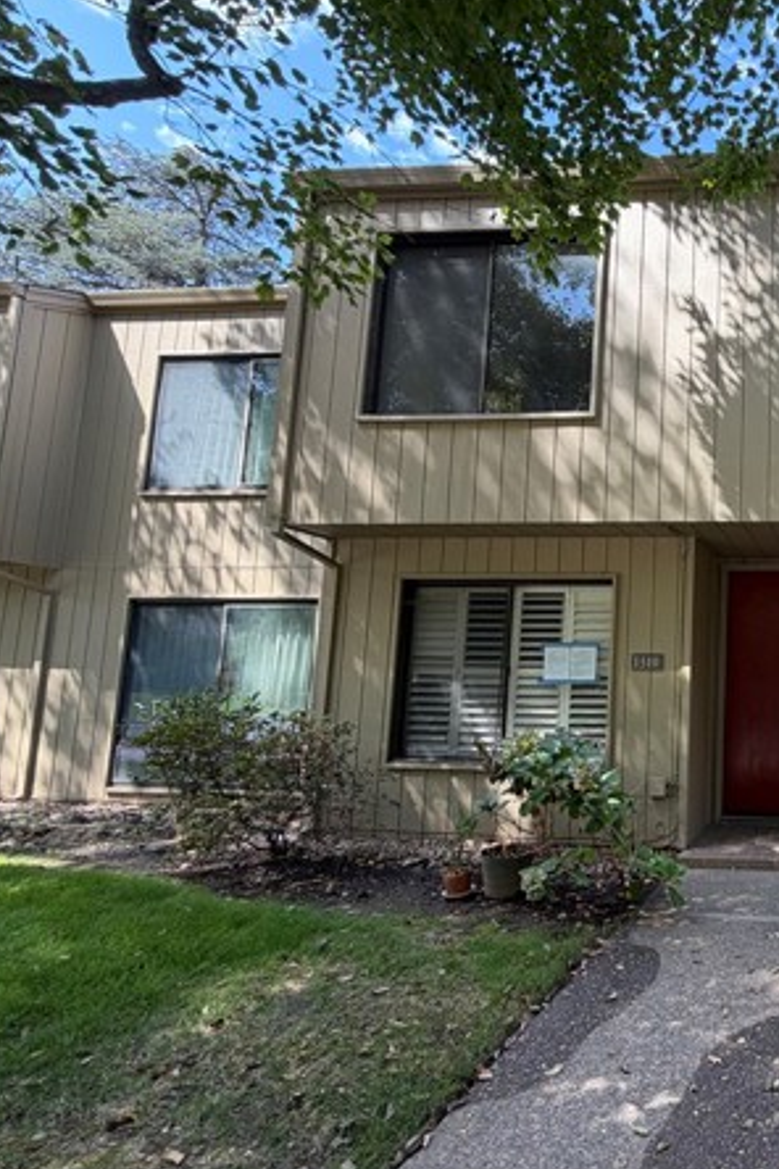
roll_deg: -0.6
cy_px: 613
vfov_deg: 81.1
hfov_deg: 47.5
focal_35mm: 21
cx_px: 805
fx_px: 682
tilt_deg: +6.5
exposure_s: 1/173
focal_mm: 2.22
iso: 50
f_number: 2.2
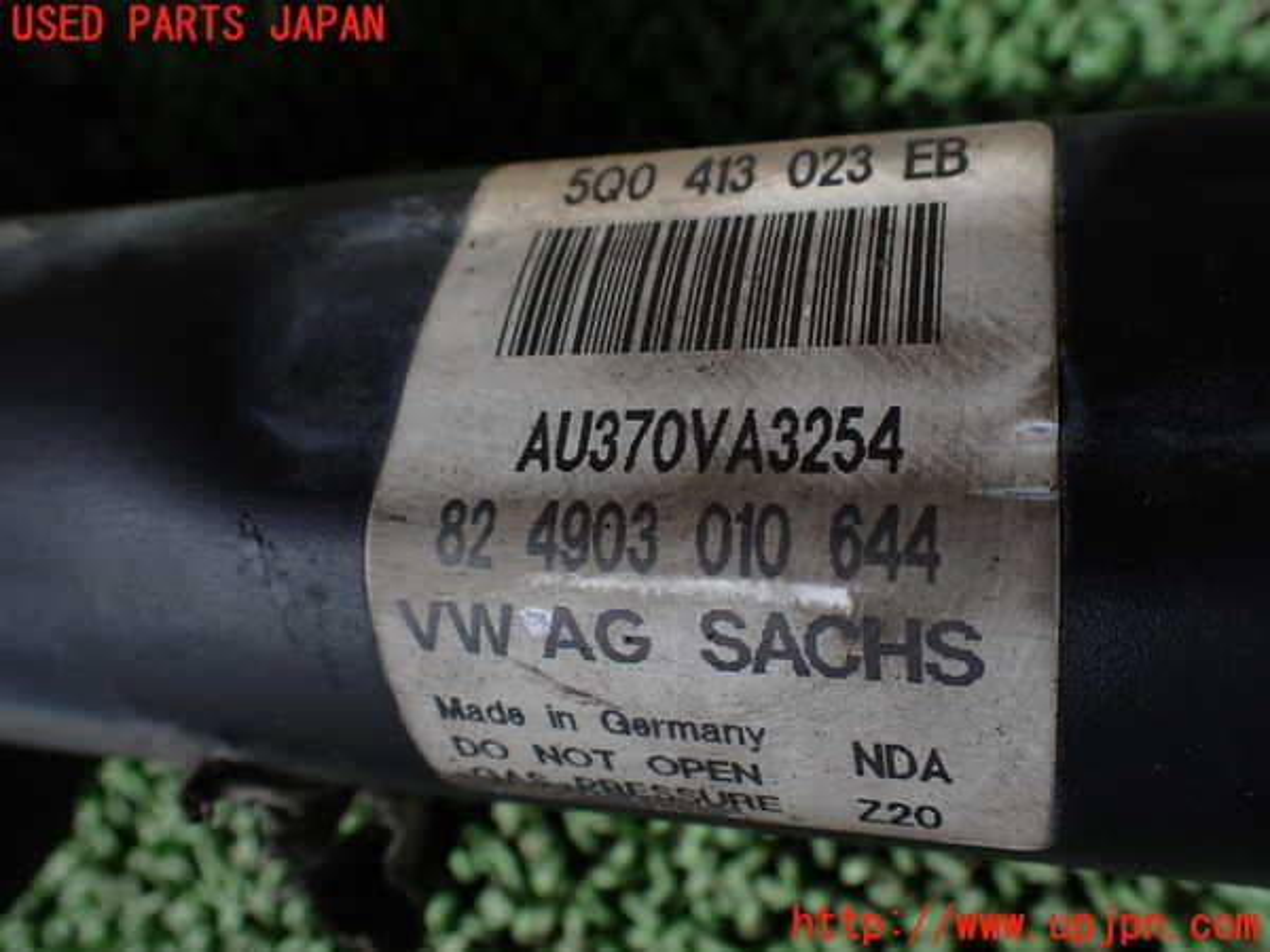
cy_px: 476
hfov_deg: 60.0
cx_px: 635
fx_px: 1101
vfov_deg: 46.8
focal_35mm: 30
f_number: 3.2
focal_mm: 5.4
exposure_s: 1/400
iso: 100
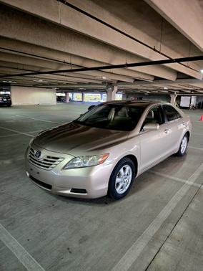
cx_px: 102
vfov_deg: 73.9
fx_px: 180
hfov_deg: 58.9
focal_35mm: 23
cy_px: 136
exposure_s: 1/61.3
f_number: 1.8
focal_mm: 5.4
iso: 50
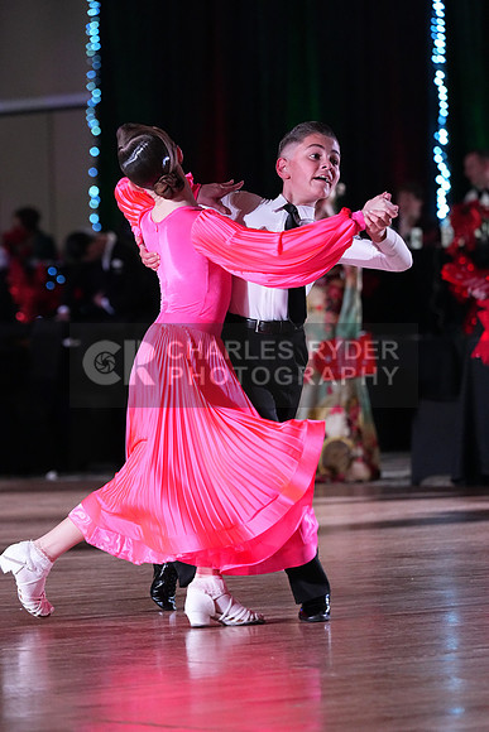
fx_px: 4072
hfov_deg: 6.9
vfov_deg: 10.3
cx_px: 244
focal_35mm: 200
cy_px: 366
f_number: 5
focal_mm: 200
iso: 8000
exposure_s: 1/400
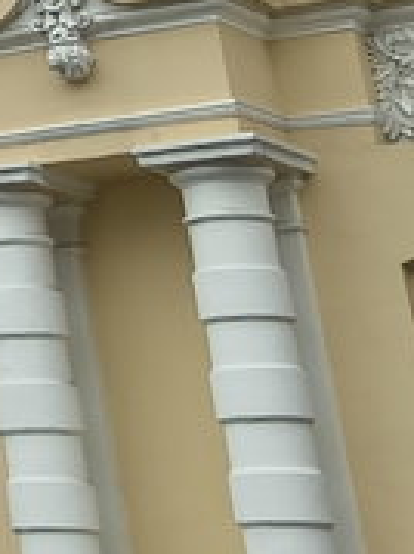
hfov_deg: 7.7
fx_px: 2459
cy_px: -251
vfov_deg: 12.3
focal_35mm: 154
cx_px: -1013
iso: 80
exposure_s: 1/346
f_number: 1.77
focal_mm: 5.35
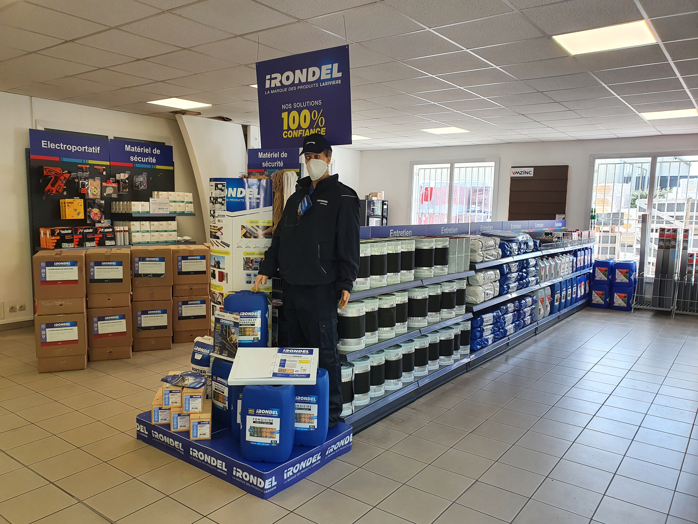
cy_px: 262
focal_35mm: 26
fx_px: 524
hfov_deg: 67.3
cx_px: 349
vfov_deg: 53.1
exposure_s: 1/100
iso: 80
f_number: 2.4
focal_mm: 4.32
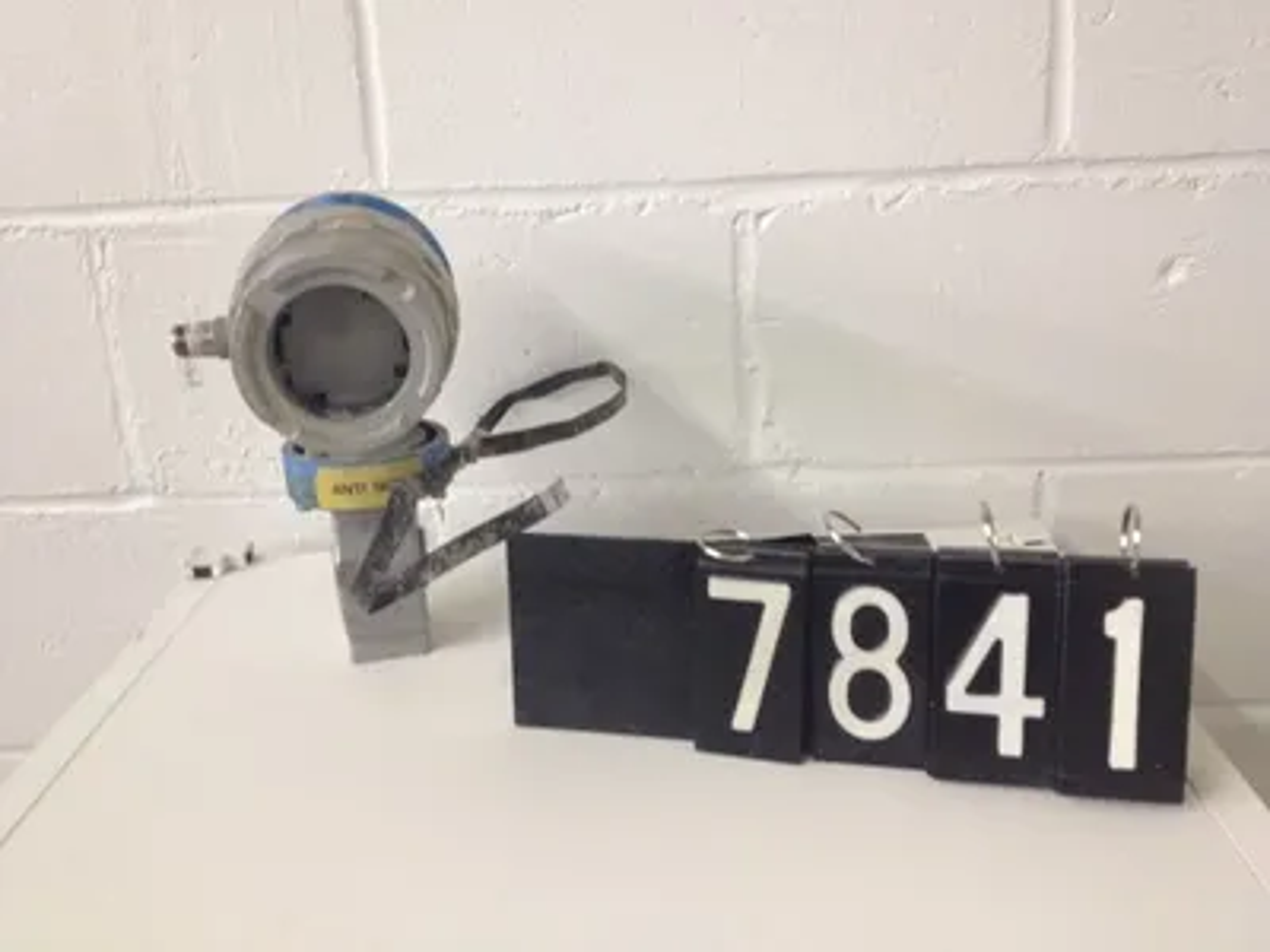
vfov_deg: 40.7
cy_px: 476
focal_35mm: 35
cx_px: 635
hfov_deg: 52.6
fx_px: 1284
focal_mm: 4.28
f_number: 2.4
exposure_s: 1/20
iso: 100
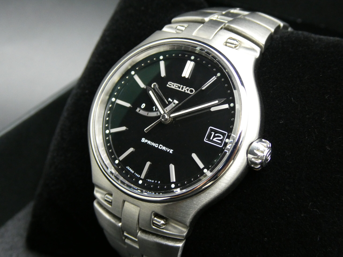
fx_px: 495
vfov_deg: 29.1
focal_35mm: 50
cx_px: 172
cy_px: 128
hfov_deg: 38.2
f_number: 4.1
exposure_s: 1/80
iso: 500
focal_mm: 9
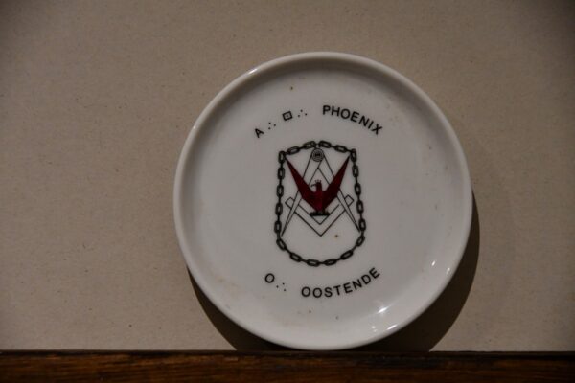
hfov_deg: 12.2
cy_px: 192
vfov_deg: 8.2
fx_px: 2683
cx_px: 288
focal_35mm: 168
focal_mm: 112
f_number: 5.3
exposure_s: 1/125
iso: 2800
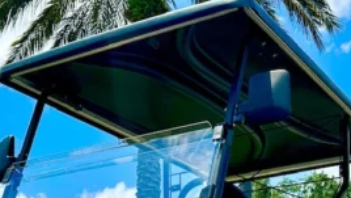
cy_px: 298
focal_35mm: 75
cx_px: 166
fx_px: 698
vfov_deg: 14.9
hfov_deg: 28.2
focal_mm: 6.86
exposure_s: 1/5848
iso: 80
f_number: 1.78
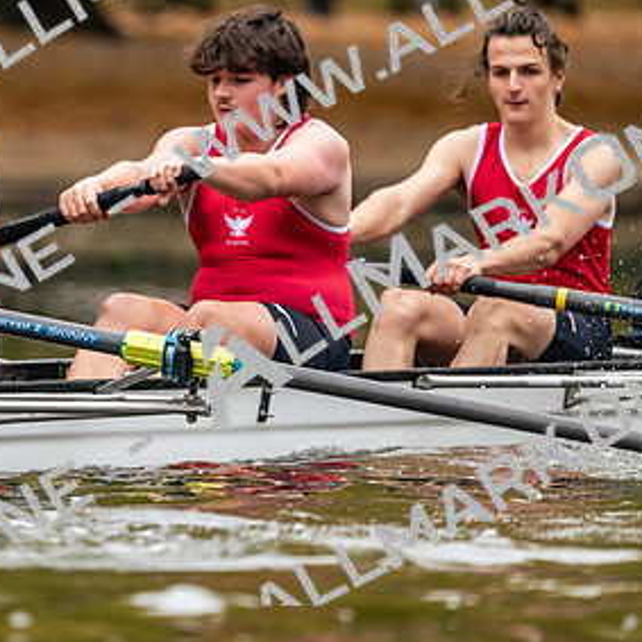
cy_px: 217
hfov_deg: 2.5
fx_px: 14625
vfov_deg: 2.5
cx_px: 7
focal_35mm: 697
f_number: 4.5
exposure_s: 1/2000
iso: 2500
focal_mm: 400
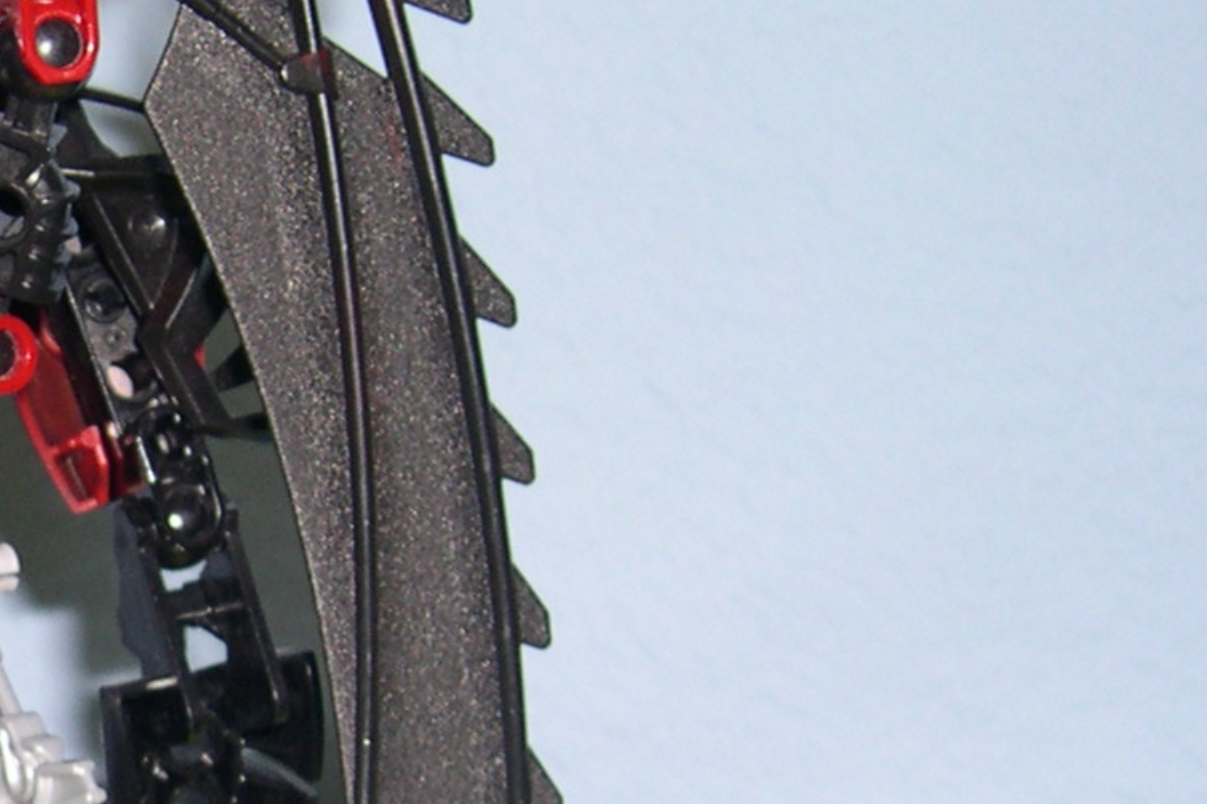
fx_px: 3989
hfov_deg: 16.2
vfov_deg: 11.5
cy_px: 681
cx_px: -390
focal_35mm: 119
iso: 100
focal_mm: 8
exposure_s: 1/60
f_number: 2.8
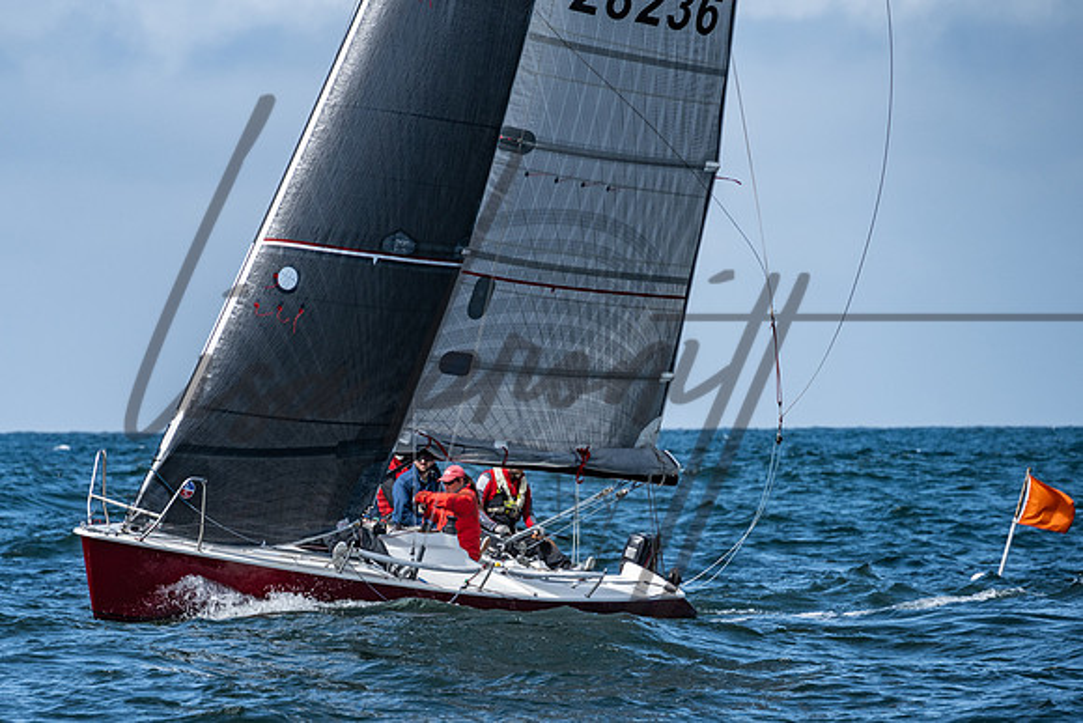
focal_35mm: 291
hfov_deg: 7.1
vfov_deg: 4.7
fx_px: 8750
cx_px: 425
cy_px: 487
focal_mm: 200
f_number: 6.3
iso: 200
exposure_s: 1/1250
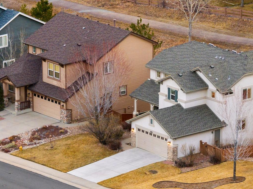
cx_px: 199
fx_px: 1914
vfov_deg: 5.7
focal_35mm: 262
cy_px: 104
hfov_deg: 7.6
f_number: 3.4
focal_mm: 30.71
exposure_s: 1/100
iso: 400
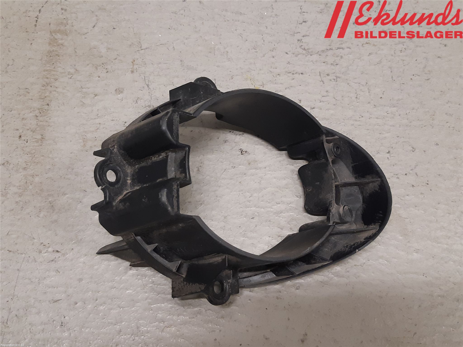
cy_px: 174
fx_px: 348
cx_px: 232
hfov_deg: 67.3
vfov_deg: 53.1
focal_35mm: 26
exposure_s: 1/50
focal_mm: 3.93
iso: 160
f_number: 1.7
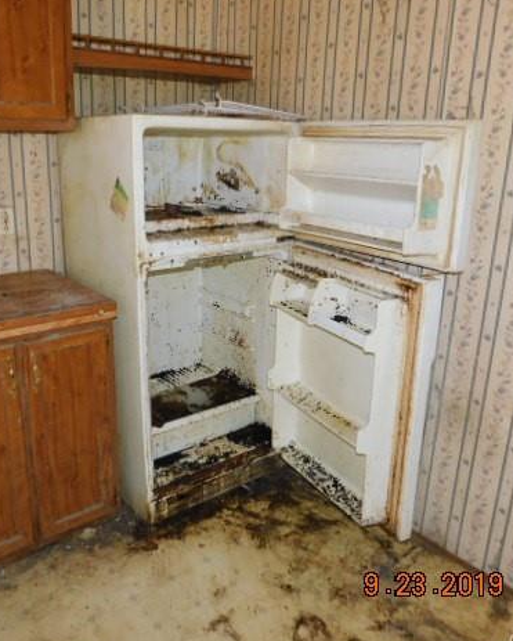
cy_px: 323
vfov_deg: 57.1
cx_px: 225
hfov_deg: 47.1
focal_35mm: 31
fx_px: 588
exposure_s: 1/30
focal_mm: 4
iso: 200
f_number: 3
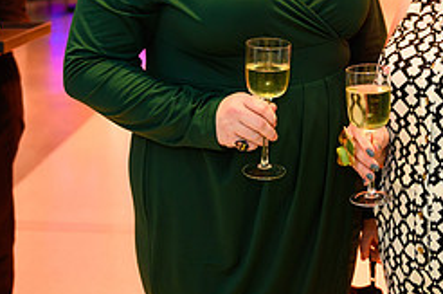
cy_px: -38
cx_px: 340
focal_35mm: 85
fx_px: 1044
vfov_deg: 15.5
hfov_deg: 23.7
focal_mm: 36
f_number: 3.2
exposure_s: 1/200
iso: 1250
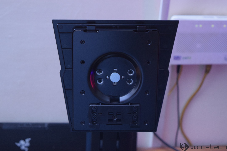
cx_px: 114
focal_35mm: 78
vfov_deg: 17.5
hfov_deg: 26.0
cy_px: 76
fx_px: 492
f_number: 5.6
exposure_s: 1/10
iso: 1600
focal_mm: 52
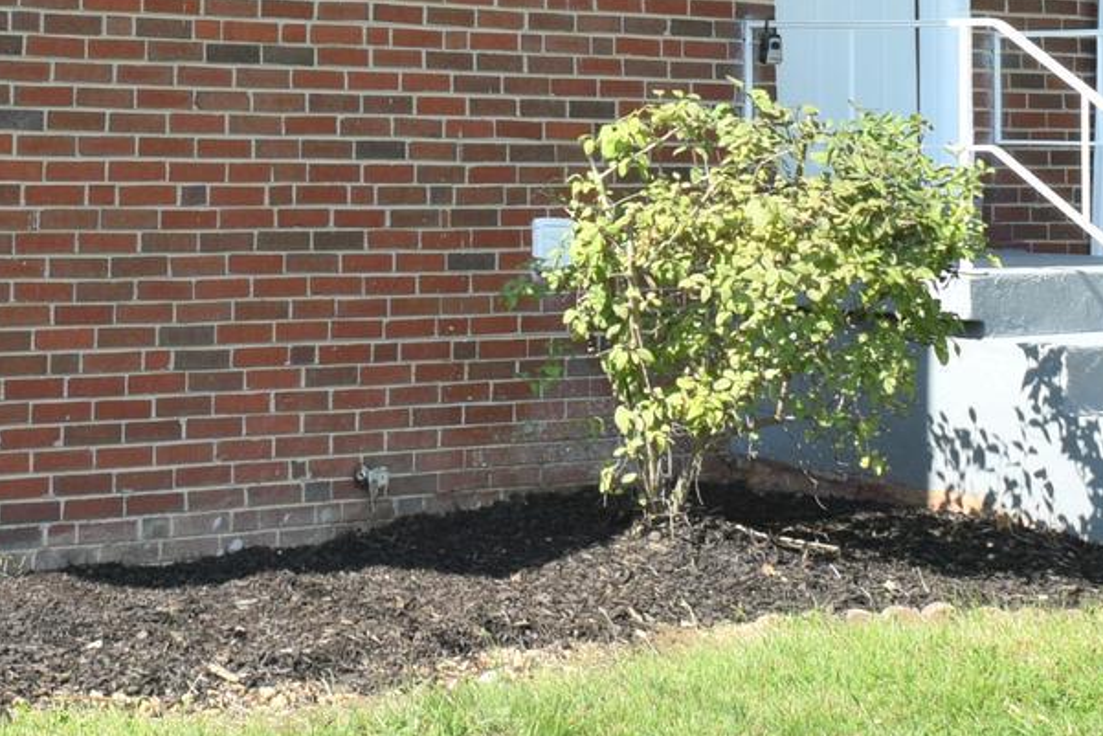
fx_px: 2819
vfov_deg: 14.4
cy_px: -165
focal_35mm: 92
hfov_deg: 21.8
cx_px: 187
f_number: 8
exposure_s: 1/250
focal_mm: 18
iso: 200
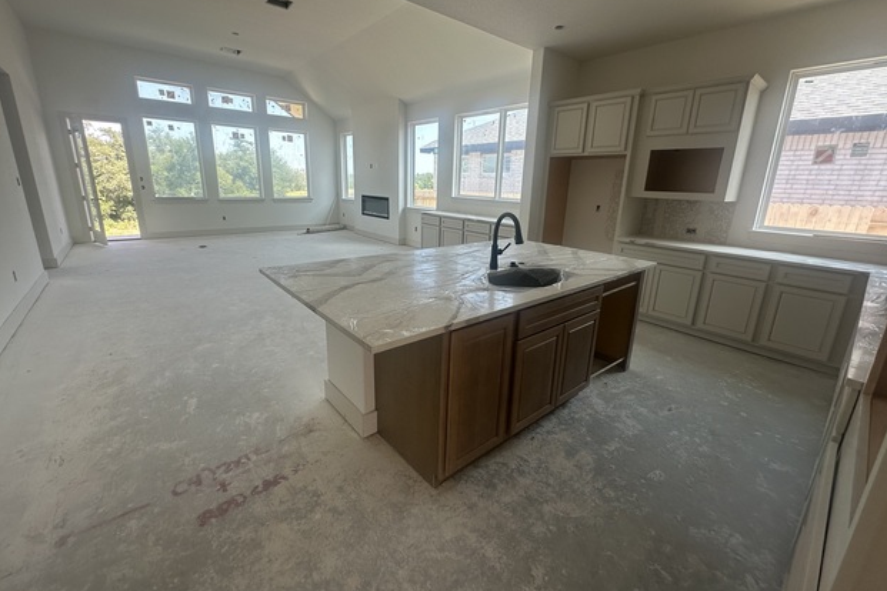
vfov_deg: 77.2
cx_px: 444
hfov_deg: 100.4
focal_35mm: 15
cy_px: 276
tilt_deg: -14.2
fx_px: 370
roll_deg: -1.9
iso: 40
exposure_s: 1/99
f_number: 2.2
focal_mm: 2.22
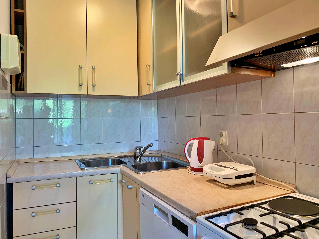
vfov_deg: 53.1
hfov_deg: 67.3
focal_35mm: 26
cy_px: 120
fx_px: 240
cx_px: 160
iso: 160
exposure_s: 1/50
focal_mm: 4.25
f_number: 1.8
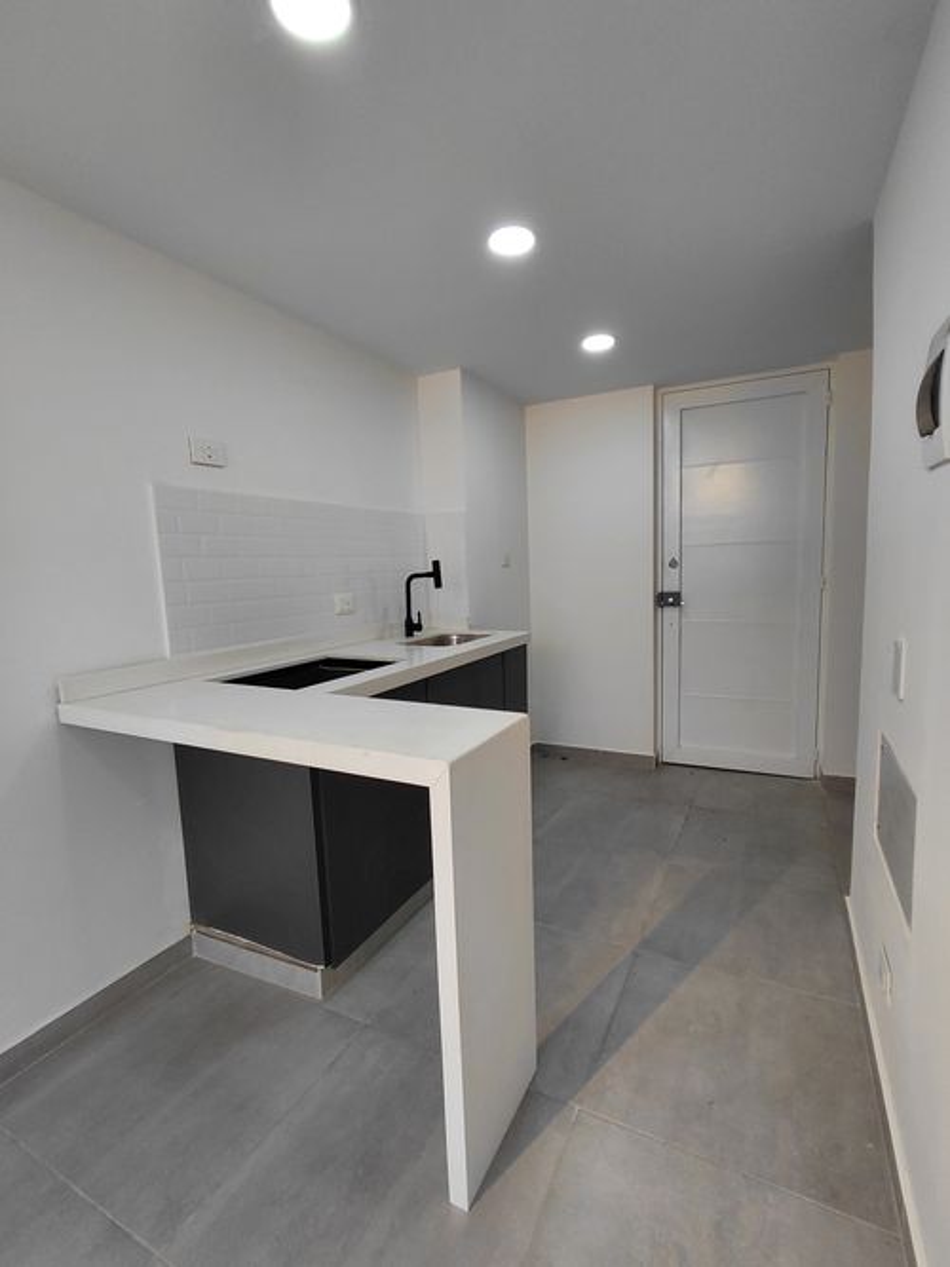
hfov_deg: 78.1
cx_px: 475
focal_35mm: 16
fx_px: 586
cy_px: 634
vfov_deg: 94.5
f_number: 2.2
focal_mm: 1.64
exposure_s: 1/120
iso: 64
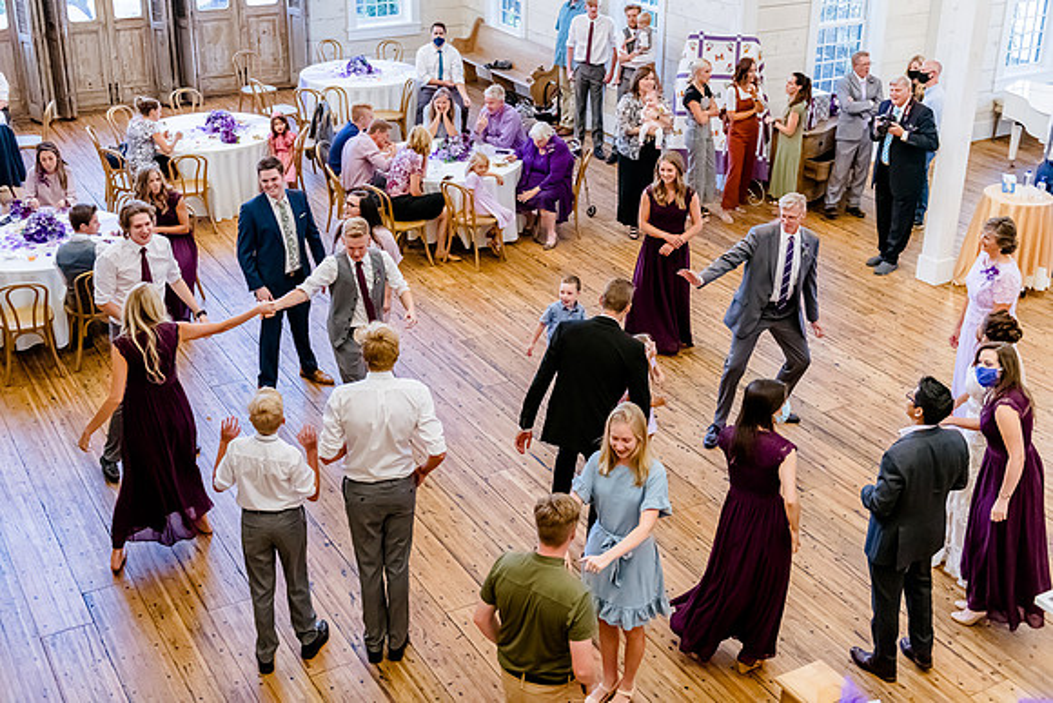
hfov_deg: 45.7
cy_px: 328
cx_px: 491
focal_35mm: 43
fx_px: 1249
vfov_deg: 31.4
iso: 3200
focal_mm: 40
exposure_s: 1/640
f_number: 3.2
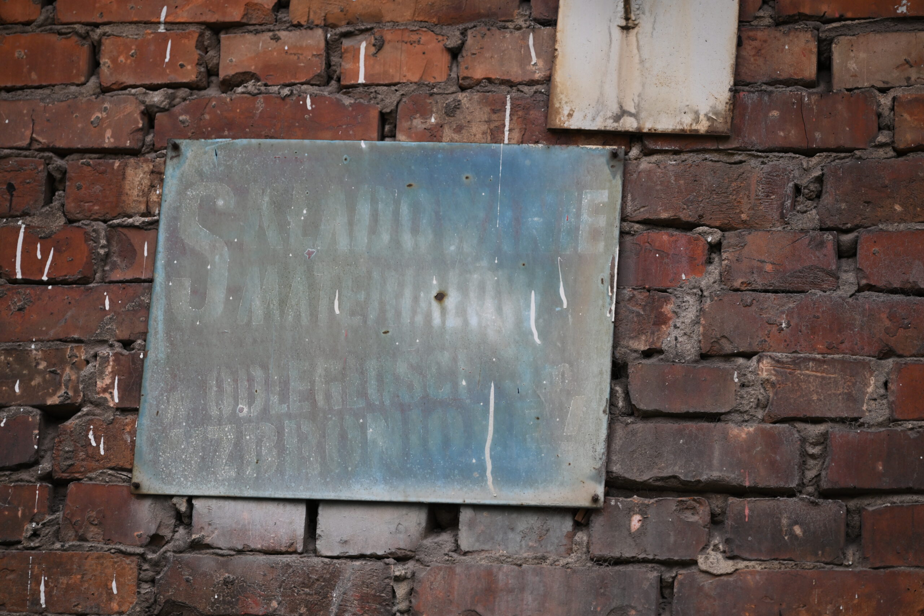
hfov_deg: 17.1
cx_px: 462
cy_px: 308
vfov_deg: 11.4
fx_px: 3080
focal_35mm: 120
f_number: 4
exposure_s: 1/500
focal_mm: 120
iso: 400
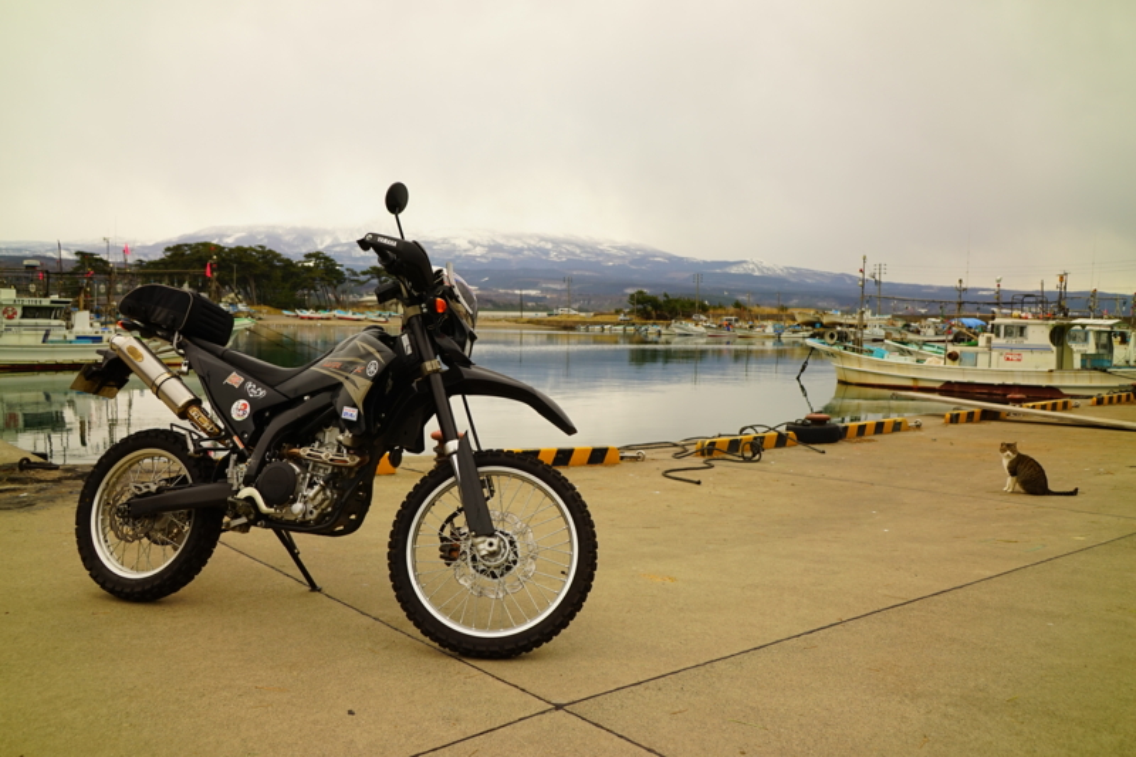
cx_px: 568
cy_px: 378
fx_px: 946
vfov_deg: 43.6
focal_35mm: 30
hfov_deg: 61.9
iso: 100
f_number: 4
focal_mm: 20
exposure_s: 1/250
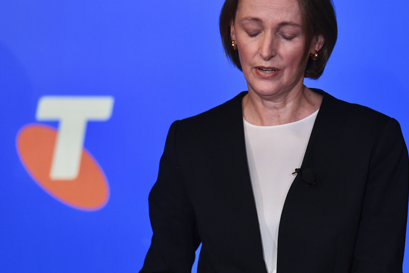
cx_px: 238
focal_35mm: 274
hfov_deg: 7.5
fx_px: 3113
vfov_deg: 5.0
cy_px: 113
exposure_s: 1/320
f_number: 3.5
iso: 1000
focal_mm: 200
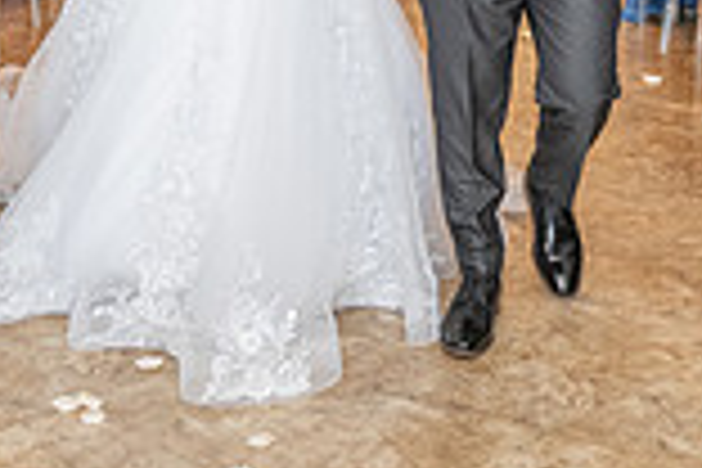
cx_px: 207
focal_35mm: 89
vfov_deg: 14.4
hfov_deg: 22.7
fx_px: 1735
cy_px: -218
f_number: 3.5
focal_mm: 24
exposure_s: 1/200
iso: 1250
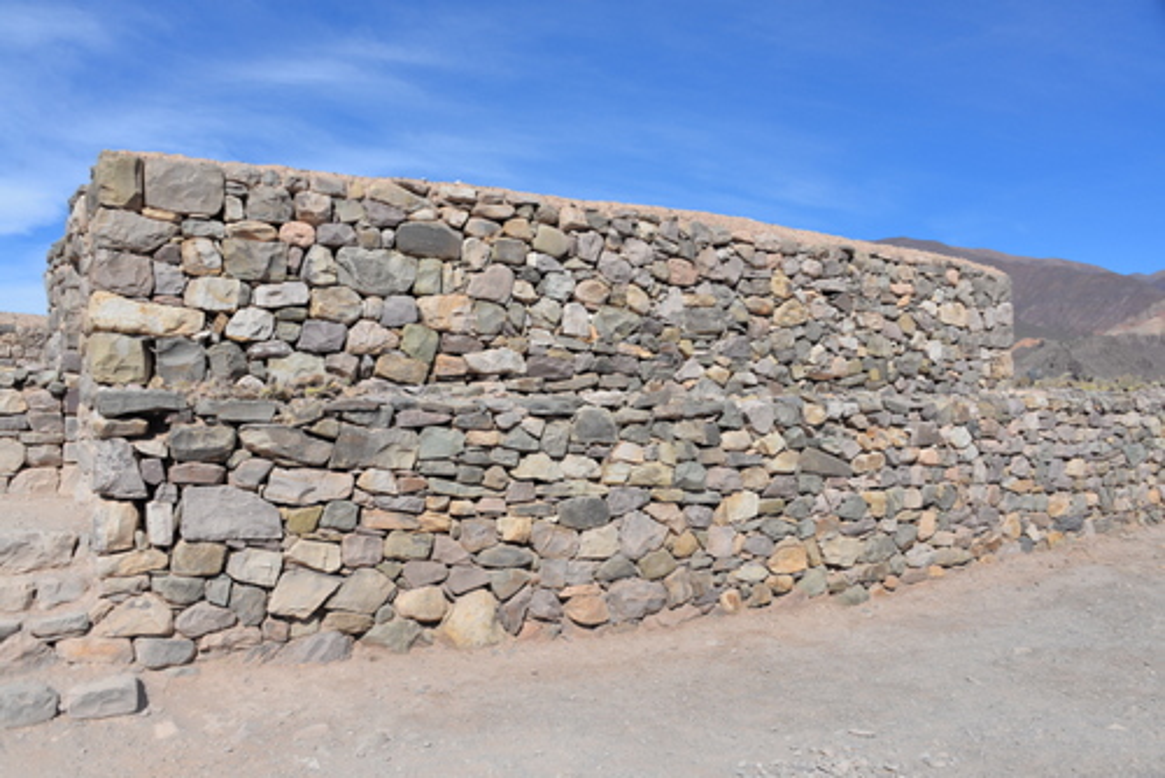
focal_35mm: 28
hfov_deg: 65.4
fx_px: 907
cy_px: 389
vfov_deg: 46.5
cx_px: 582
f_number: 8
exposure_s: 1/250
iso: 100
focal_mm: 28
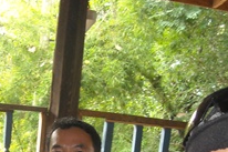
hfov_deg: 21.9
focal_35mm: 92
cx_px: 48
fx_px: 582
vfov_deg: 14.1
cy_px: 210
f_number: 2.8
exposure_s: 1/60
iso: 200
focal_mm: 5.7
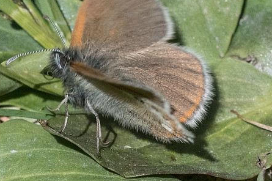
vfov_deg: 1.5
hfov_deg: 2.2
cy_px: 120
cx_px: 157
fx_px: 6961
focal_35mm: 922
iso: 1600
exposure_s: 1/4000
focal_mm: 150
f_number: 10
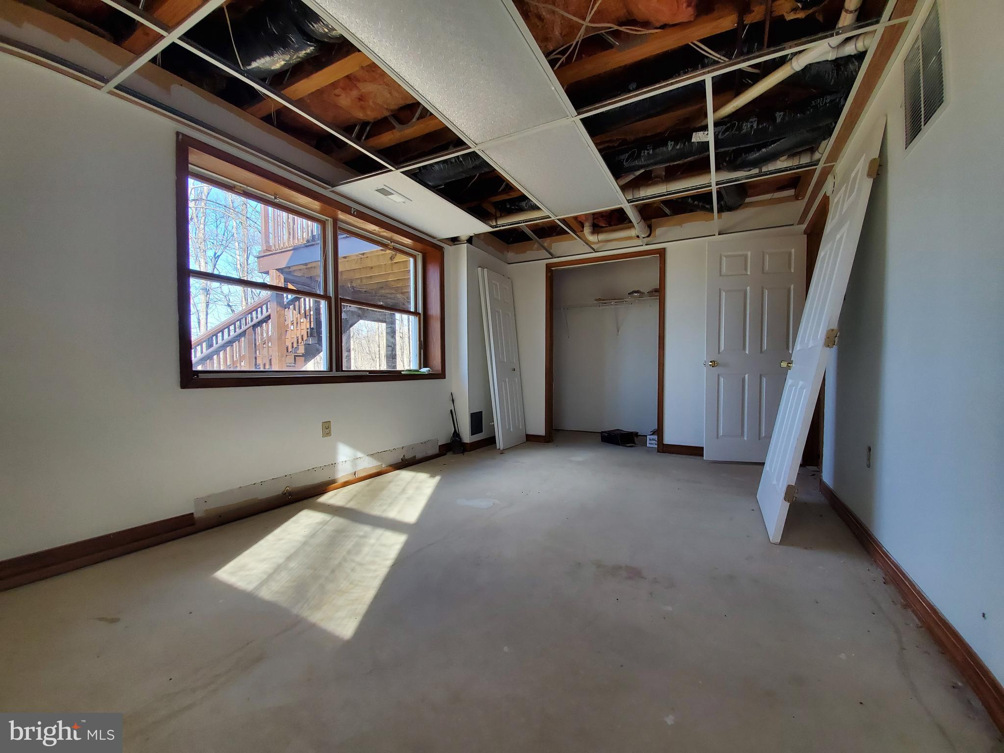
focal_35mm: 13
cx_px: 502
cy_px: 376
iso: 100
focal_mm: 1.8
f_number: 2.2
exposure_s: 1/59
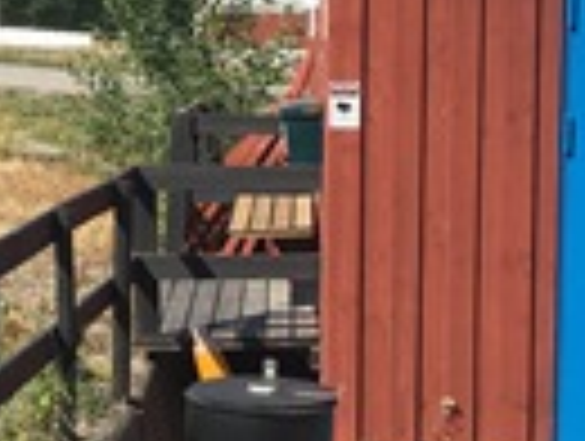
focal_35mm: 135
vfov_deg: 11.0
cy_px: 261
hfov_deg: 14.5
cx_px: 119
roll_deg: -0.6
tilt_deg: -7.0
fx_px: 2286
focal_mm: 4.15
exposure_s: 1/1282
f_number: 2.2
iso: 25
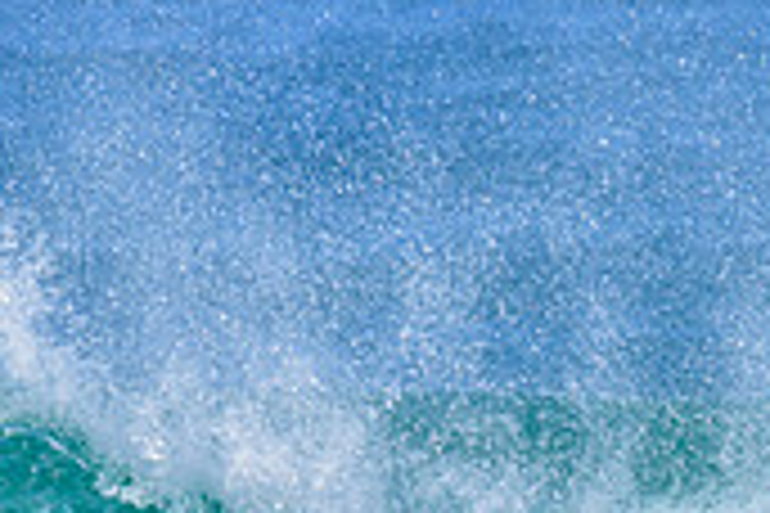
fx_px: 55222
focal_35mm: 2582
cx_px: 1040
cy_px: 531
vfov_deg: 0.5
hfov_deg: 0.8
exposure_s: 1/800
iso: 360
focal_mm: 560
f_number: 11
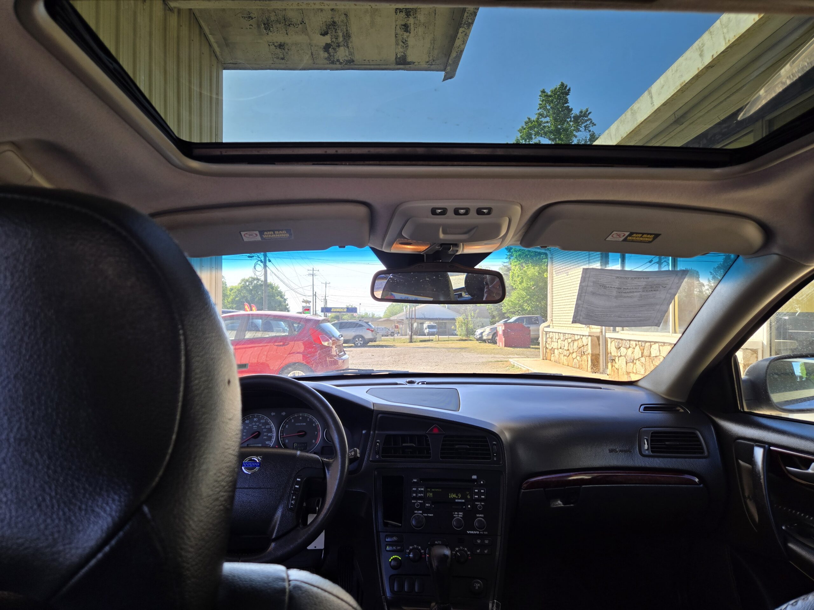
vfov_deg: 58.9
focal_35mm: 23
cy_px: 305
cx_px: 407
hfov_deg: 73.9
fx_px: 541
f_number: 1.8
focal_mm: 5.4
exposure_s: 1/274
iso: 25
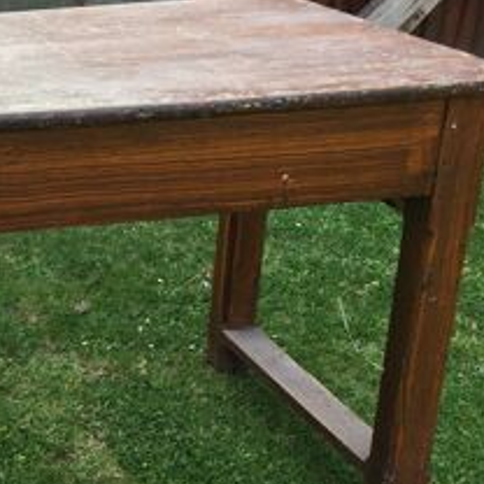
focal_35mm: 74
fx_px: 1171
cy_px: 316
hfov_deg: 21.7
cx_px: -93
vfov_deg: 23.3
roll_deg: -0.4
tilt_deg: -25.8
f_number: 2.2
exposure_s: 1/115
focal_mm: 4.15
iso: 32
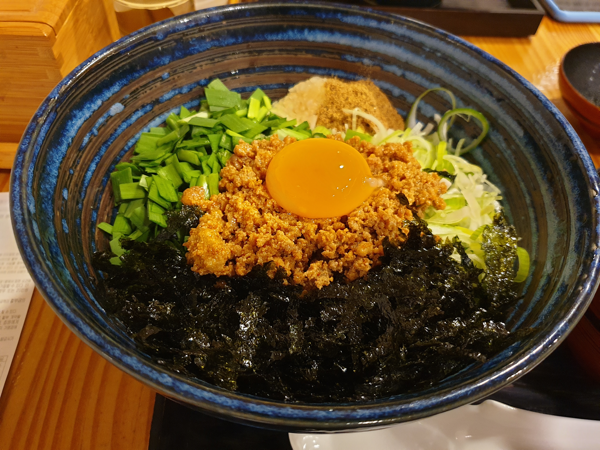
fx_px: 451
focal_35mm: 26
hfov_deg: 67.3
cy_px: 225
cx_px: 300
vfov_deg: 53.1
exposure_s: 1/40
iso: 320
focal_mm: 4.3
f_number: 1.5
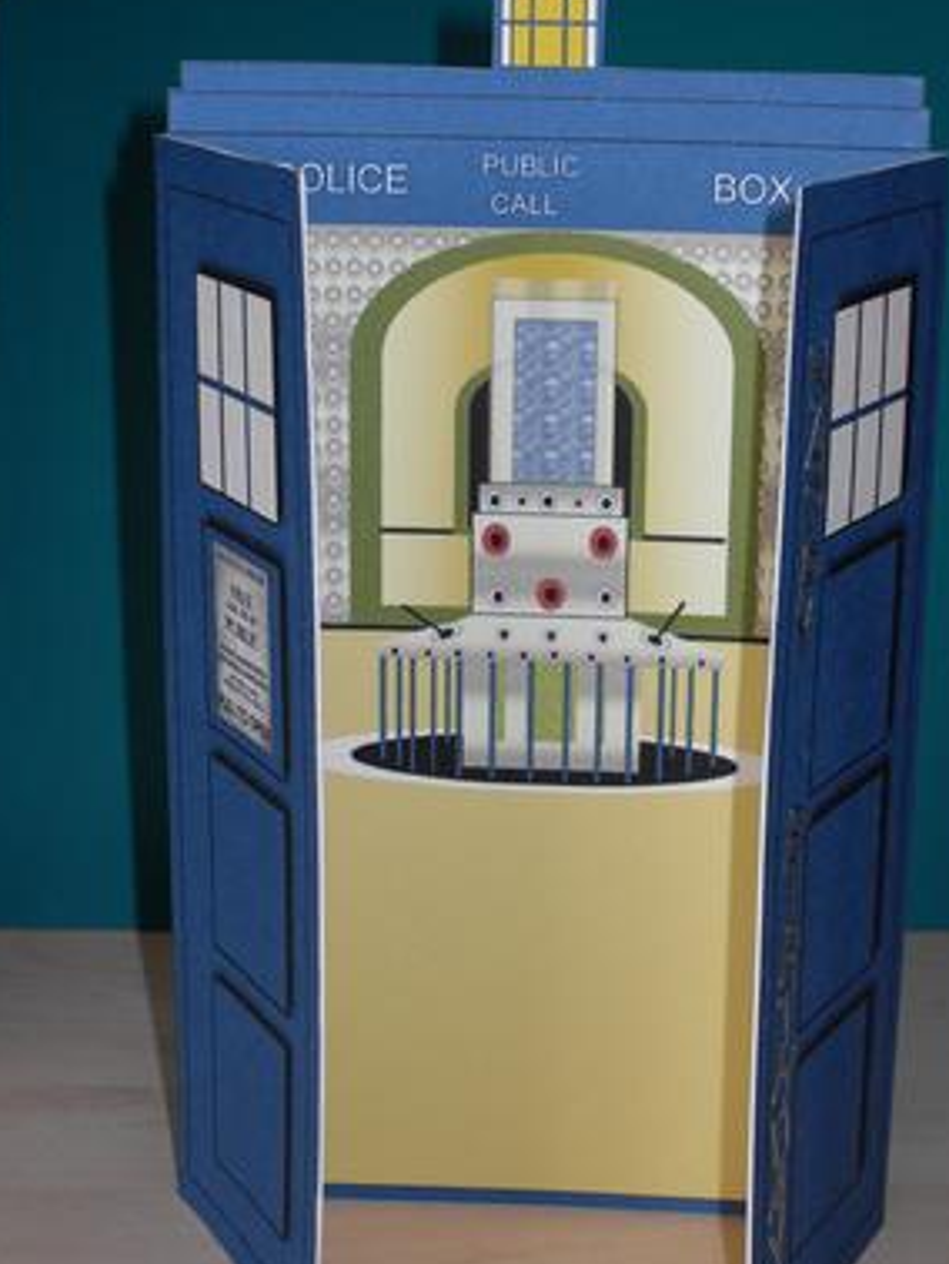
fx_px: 2738
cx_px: 548
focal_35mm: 75
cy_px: 652
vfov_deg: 26.0
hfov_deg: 19.6
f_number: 3.7
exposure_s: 1/60
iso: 100
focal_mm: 10.1
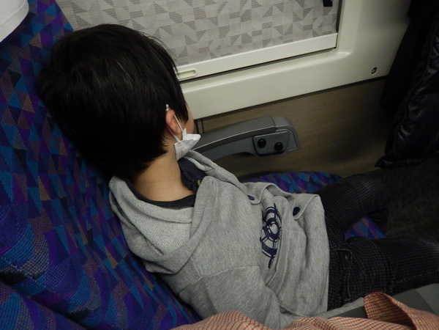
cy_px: 165
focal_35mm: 25
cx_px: 220
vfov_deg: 54.9
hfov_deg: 69.4
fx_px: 317
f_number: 3.4
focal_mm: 4.5
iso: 400
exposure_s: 1/25
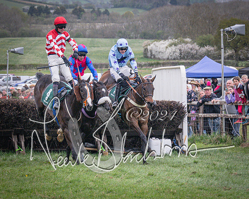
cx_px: 165
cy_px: 127
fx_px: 1945
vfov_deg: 5.9
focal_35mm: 264
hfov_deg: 7.3
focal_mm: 98
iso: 1600
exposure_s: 1/1250
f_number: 5
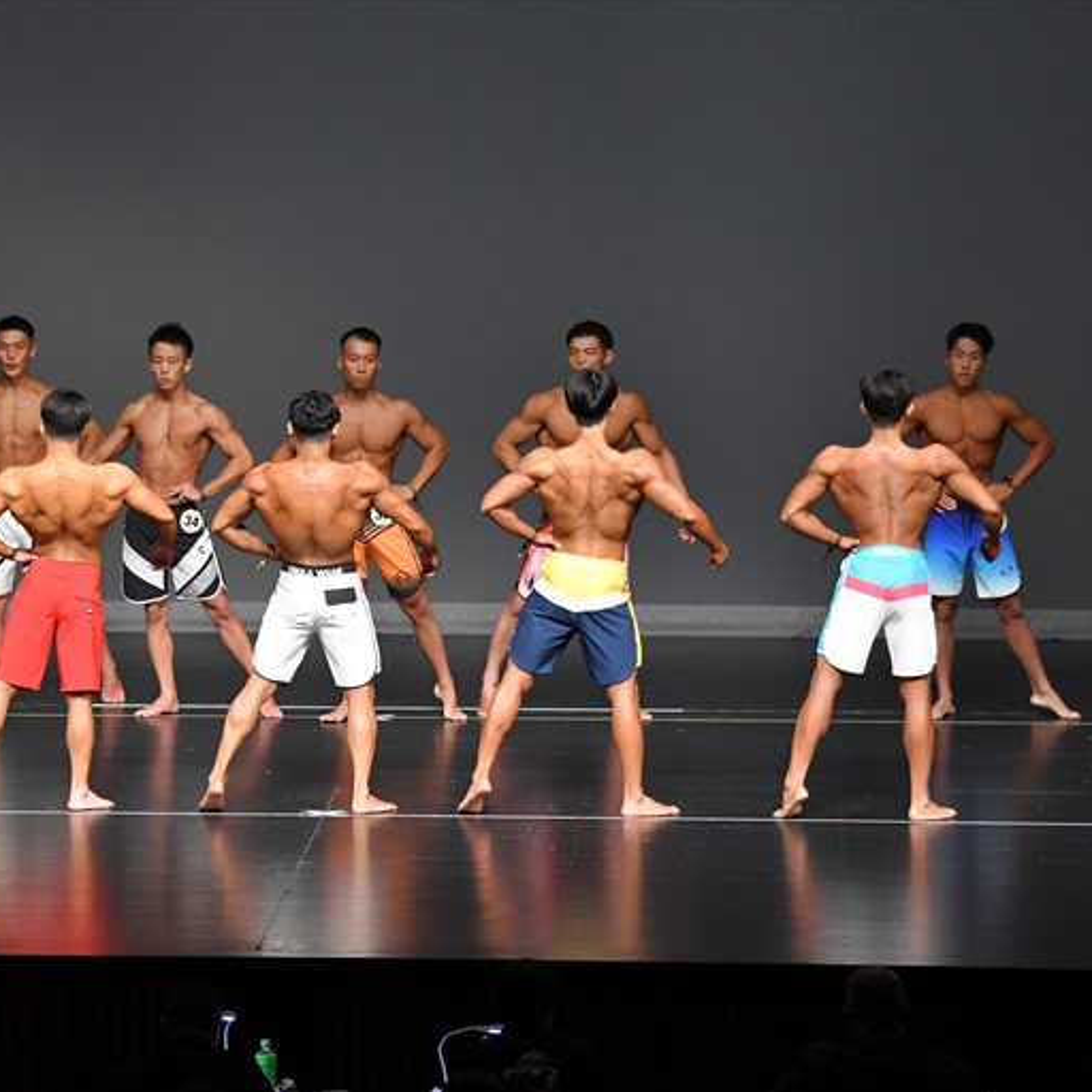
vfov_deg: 9.1
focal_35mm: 193
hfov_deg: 9.1
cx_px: 321
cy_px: 548
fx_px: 6888
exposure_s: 1/400
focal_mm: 100
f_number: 5.6
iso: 3200
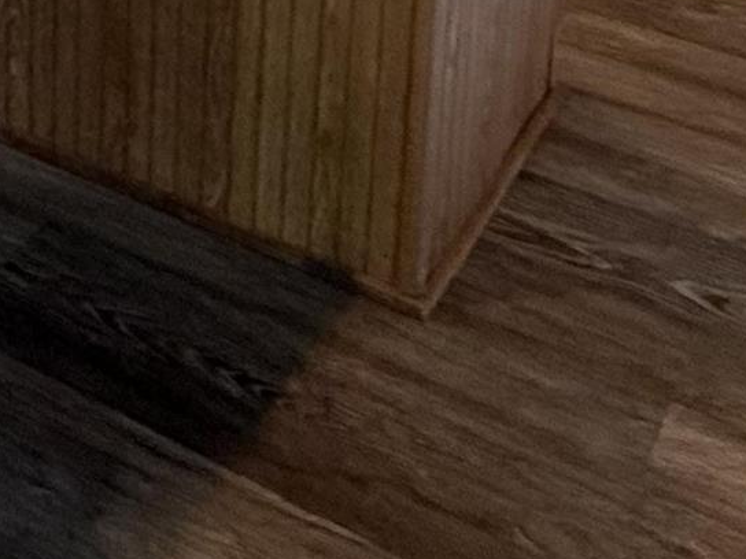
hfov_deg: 23.9
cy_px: -497
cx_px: 40
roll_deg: -0.2
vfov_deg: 15.5
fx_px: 1703
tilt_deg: -12.6
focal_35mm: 79
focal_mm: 2.22
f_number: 2.2
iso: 320
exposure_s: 1/120
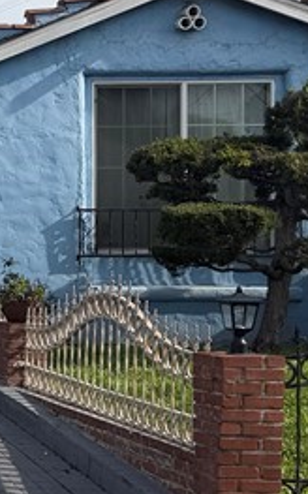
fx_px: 1332
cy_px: 242
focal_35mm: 99
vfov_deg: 21.0
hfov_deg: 10.1
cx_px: -584
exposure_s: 1/5319
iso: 80
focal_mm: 6.76
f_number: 1.78
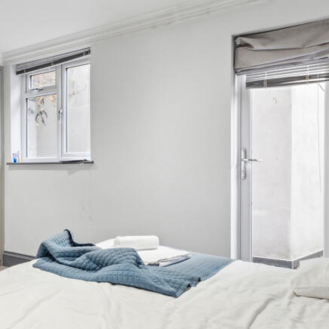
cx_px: 114
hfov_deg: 53.2
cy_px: 169
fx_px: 323
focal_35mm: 30
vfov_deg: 54.0
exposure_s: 1/5
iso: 800
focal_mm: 10
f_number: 11
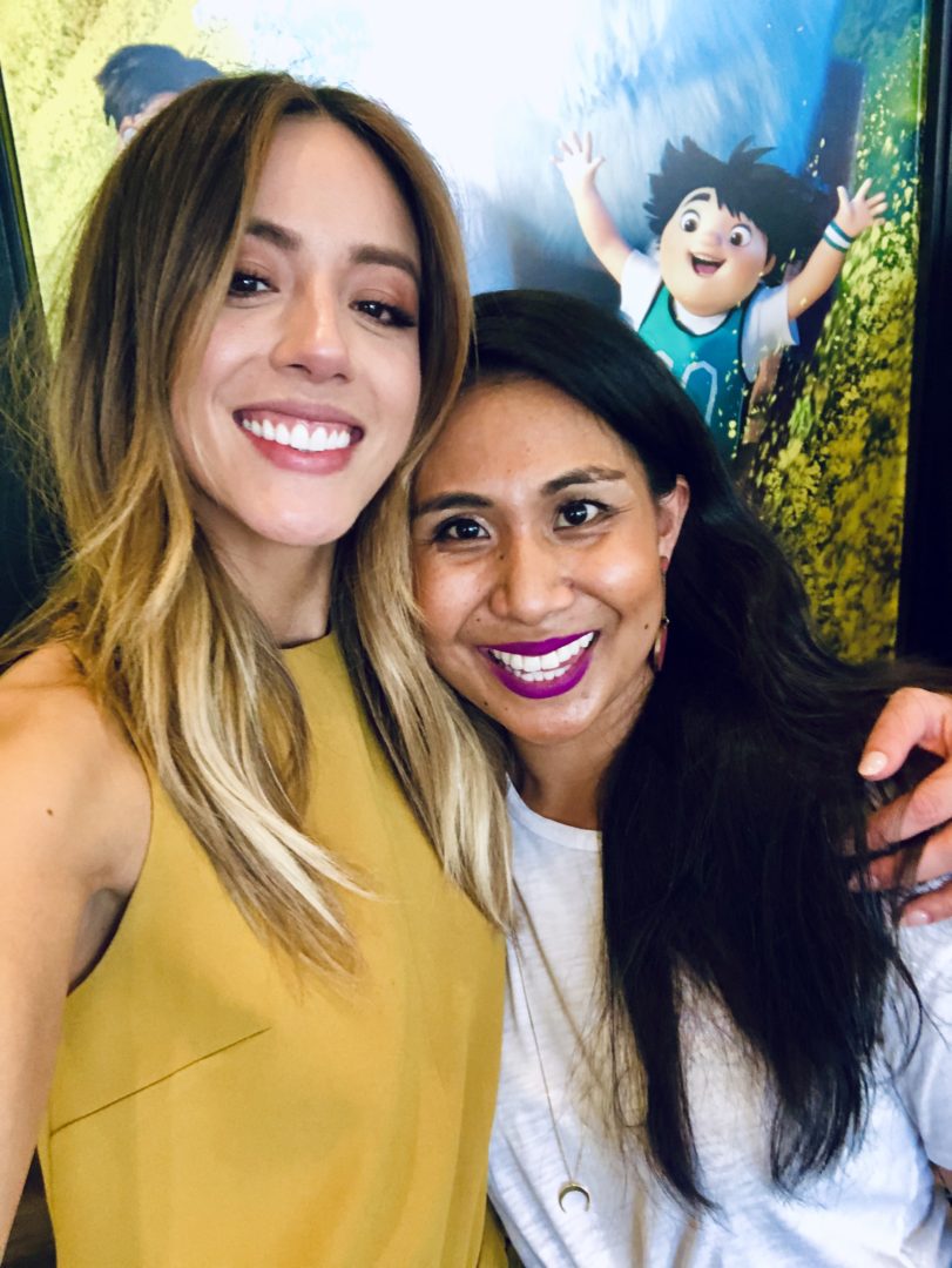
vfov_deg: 56.8
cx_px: 476
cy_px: 634
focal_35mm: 32
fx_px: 1172
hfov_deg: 44.2
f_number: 2.2
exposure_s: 1/60
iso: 250
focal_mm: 2.87
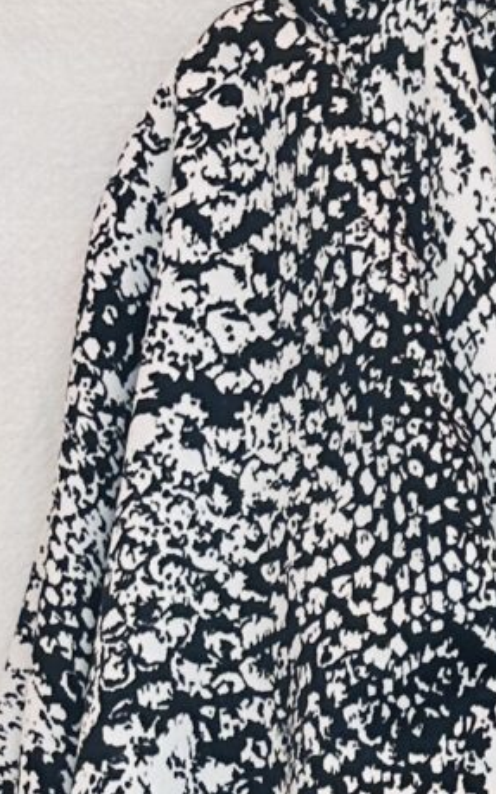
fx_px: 3070
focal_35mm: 142
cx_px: 1180
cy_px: 1365
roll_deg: -2.9
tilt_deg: -5.3
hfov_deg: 8.5
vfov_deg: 13.4
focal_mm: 6.86
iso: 64
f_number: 1.78
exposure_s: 1/121
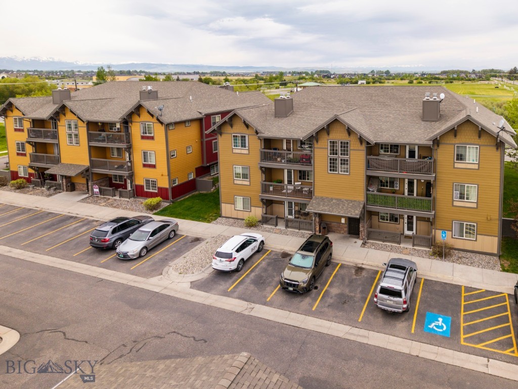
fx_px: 359
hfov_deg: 71.6
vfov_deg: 56.8
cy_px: 194
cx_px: 259
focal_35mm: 24
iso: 200
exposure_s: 1/60
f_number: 1.8
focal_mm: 8.67
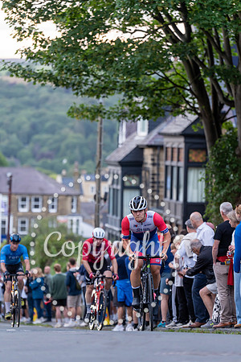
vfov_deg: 13.4
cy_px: 181
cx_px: 120
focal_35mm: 153
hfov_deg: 9.0
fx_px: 1536
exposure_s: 1/640
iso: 2000
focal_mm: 153
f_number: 3.2
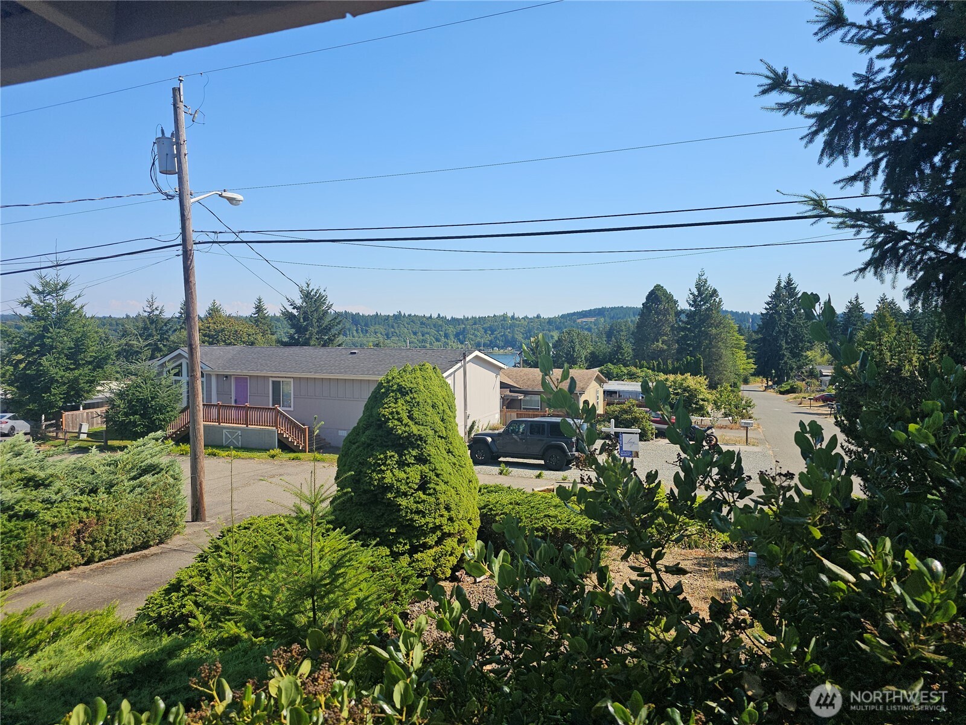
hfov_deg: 73.9
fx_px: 642
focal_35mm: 23
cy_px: 362
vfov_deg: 58.9
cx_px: 483
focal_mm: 6.3
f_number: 1.7
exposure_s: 1/1199
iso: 20
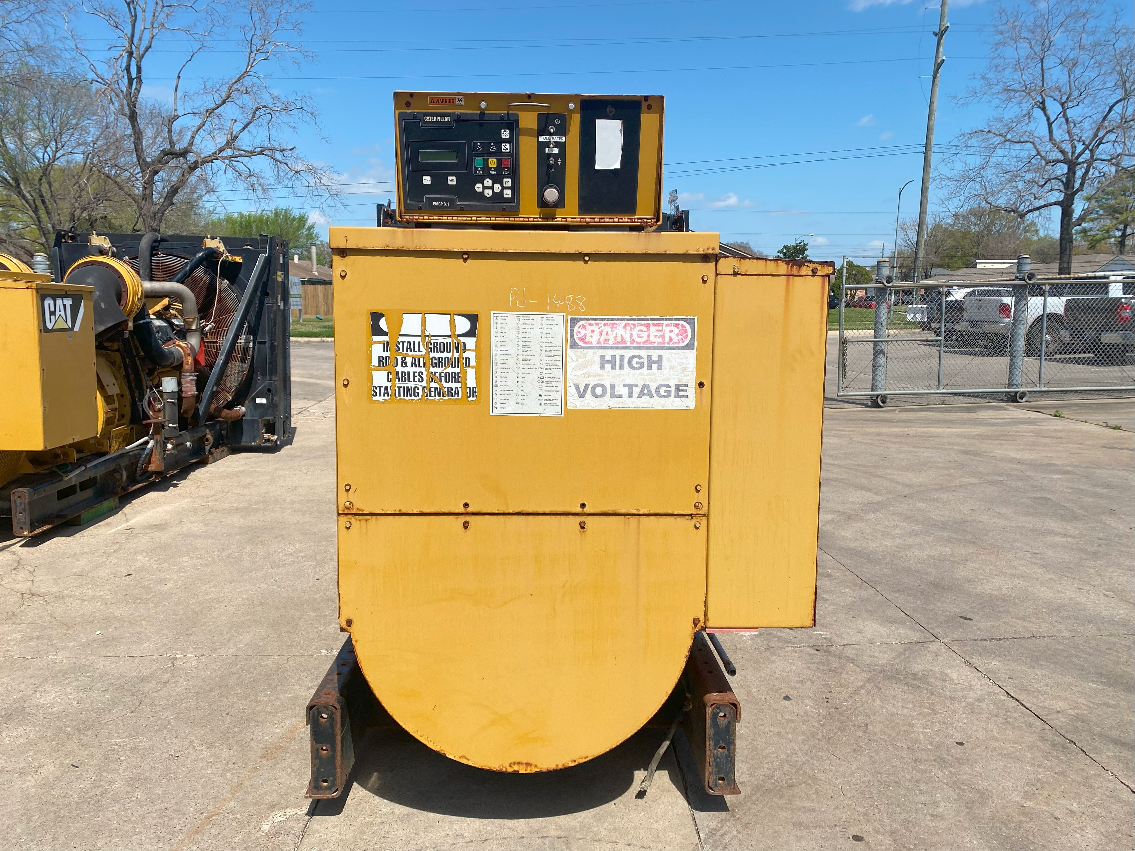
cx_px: 568
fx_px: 852
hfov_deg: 67.3
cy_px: 426
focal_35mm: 26
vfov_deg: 53.1
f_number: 1.8
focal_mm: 4.25
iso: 32
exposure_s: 1/3731
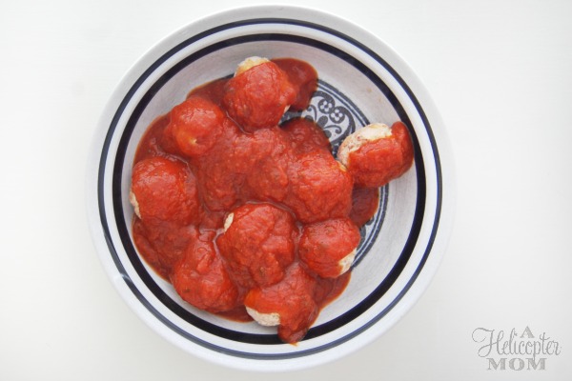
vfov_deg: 31.9
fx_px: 667
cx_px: 286
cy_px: 190
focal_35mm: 42
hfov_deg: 46.4
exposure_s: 1/40
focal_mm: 28
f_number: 4.2
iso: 400
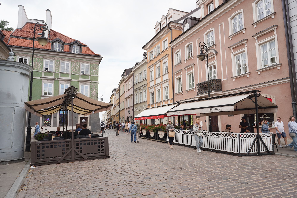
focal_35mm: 24
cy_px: 99
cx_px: 148
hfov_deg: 73.7
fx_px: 198
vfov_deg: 53.1
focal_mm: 24
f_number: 10
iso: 100
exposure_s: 1/100
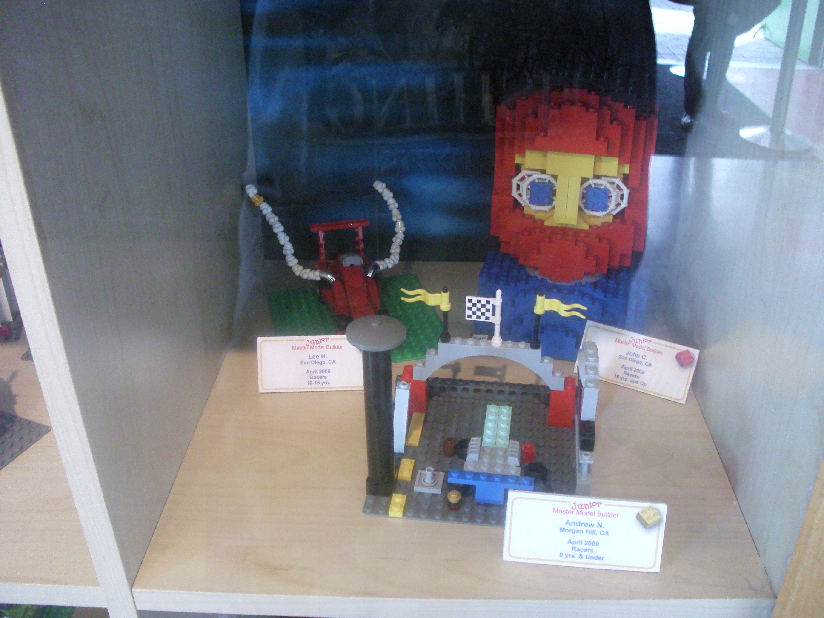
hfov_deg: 49.0
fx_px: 905
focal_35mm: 38
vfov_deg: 37.7
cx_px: 412
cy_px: 309
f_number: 3.1
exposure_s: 1/60
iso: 470
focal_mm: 6.3
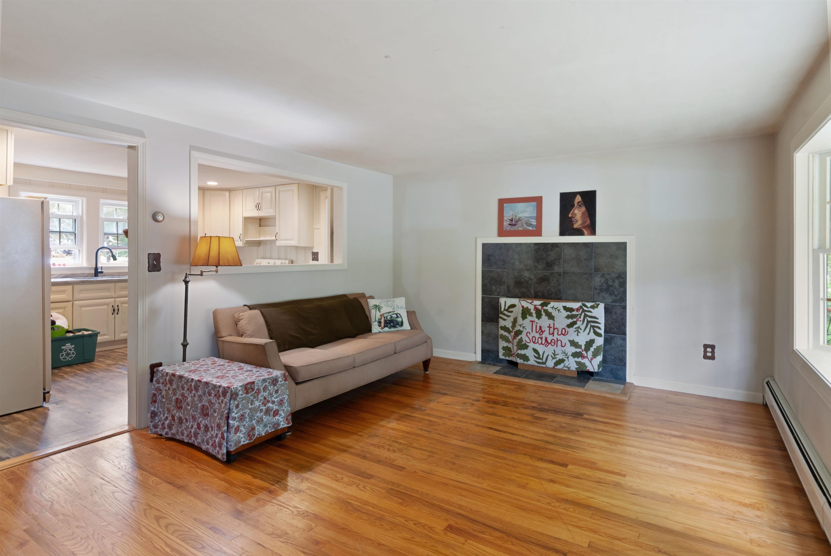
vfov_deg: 67.5
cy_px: 278
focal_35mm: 18
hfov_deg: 89.9
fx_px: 416
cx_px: 416
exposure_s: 4.5
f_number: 11
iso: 200
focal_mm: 12
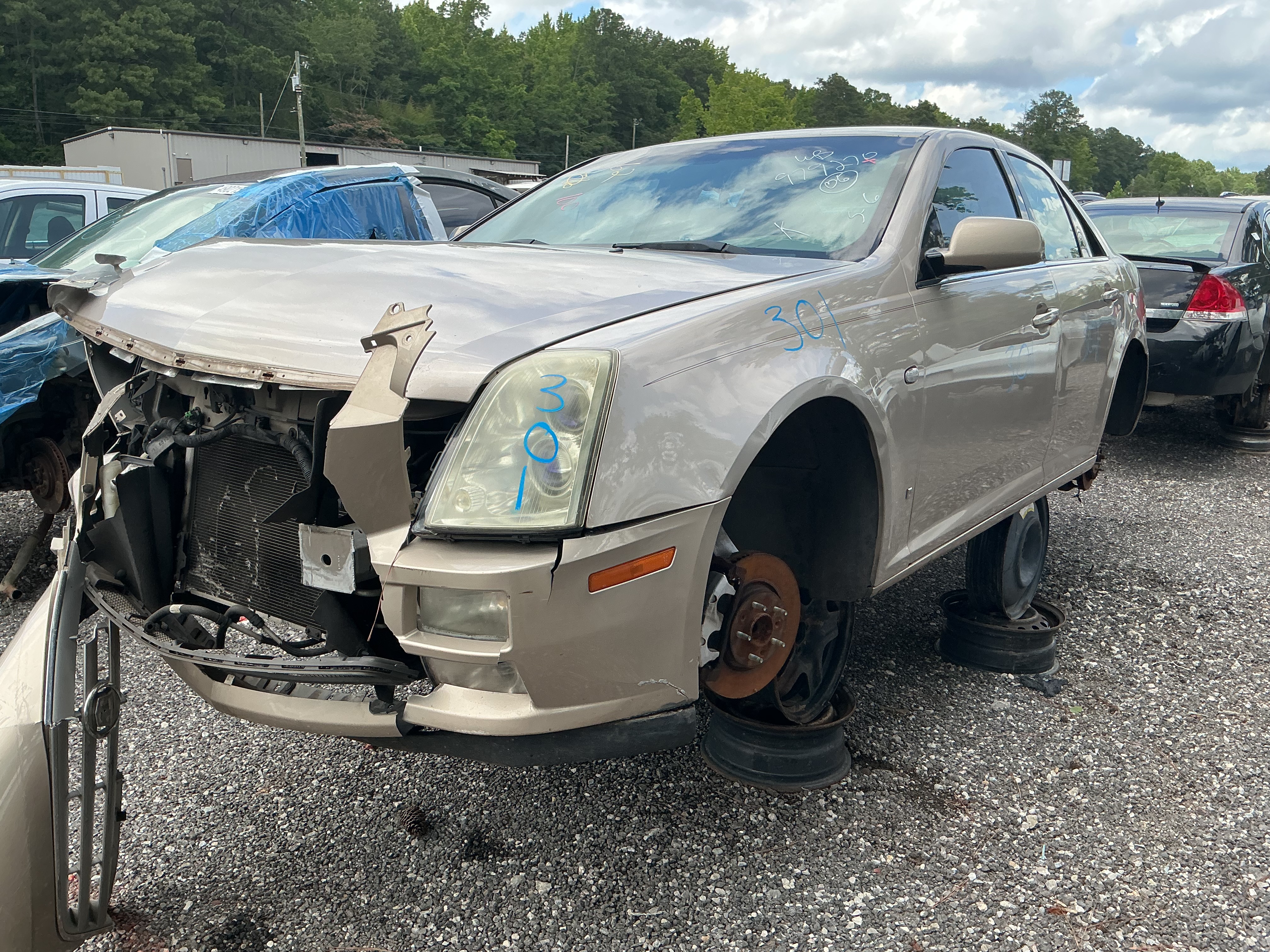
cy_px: 476
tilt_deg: -13.6
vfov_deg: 48.2
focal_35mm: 29
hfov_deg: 61.7
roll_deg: +0.0
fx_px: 1064
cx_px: 635
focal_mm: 3
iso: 25
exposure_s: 1/781
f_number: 1.8
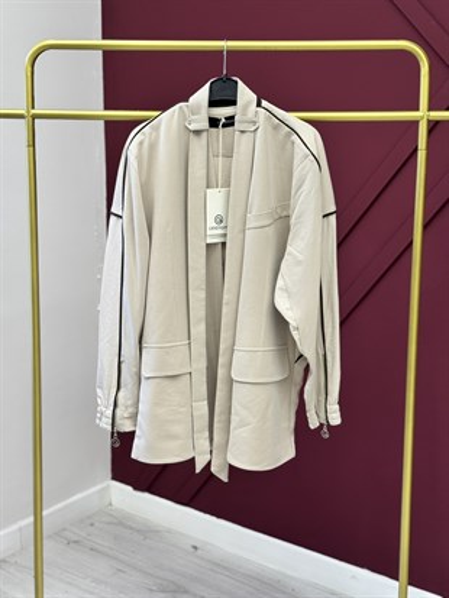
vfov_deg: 39.6
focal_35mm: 48
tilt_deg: -10.8
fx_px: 830
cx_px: 224
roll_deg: -0.5
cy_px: 299
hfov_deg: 30.3
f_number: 1.78
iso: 50
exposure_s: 1/121
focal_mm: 6.76
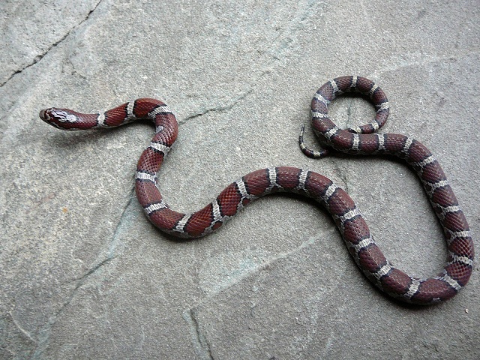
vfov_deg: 40.7
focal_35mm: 35
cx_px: 240
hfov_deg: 52.6
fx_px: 485
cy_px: 180
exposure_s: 1/20
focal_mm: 5.2
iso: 200
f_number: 2.8
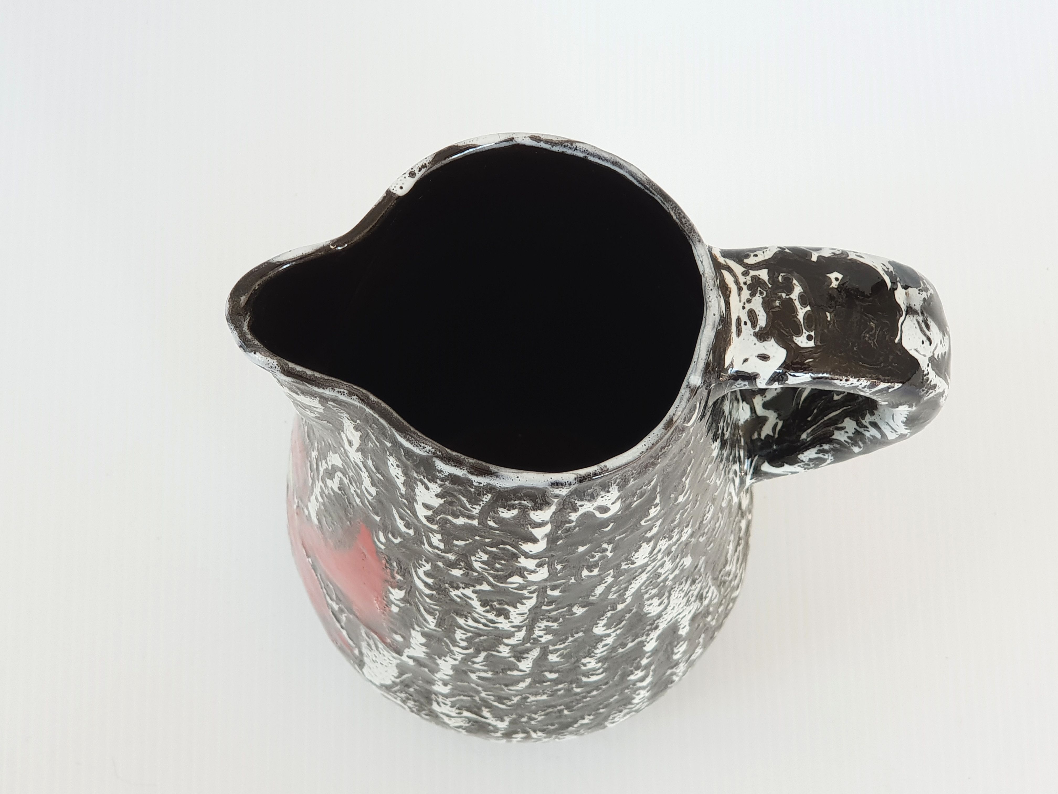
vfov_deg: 28.0
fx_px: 1589
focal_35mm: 52
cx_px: 529
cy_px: 397
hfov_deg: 36.8
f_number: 2.4
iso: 50
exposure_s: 1/33
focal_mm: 6
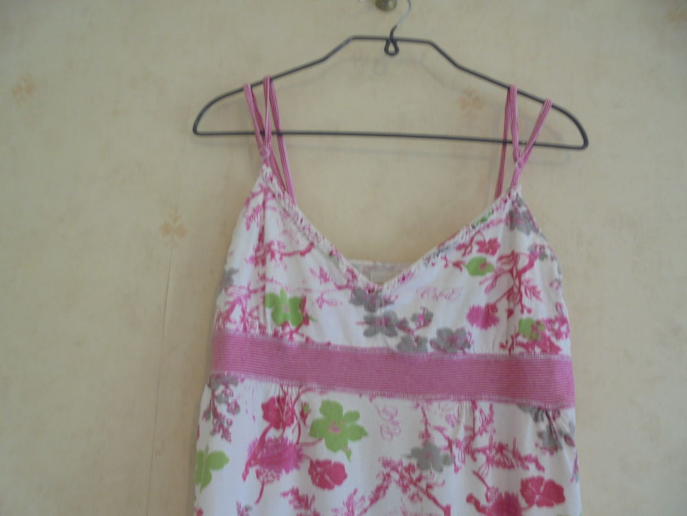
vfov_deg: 53.1
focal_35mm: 26
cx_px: 344
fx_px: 516
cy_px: 258
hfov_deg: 67.3
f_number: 3.5
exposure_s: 1/30
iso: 100
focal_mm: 4.6
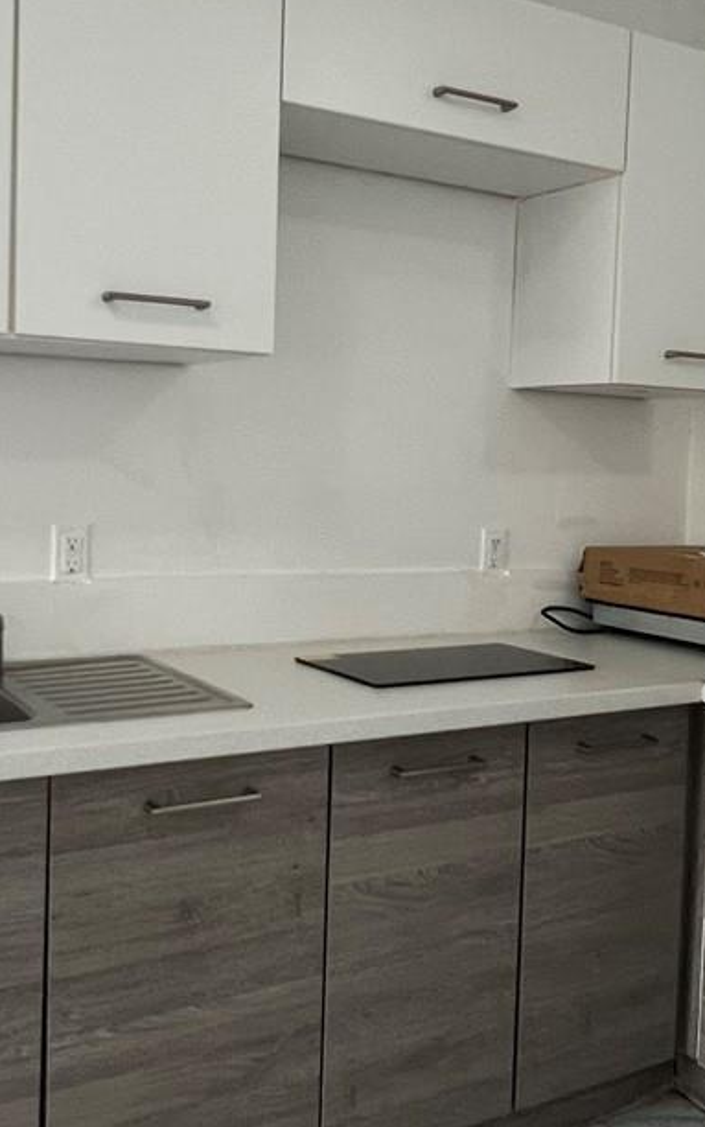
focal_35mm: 36
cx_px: 350
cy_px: 525
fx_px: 1106
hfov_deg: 35.4
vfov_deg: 53.9
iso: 320
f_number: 1.8
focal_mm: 1.57
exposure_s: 1/60
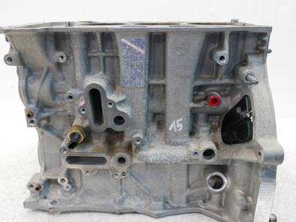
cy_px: 134
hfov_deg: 53.9
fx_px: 291
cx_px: 138
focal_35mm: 34
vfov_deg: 41.6
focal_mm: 14
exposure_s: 1/60
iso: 800
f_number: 3.7
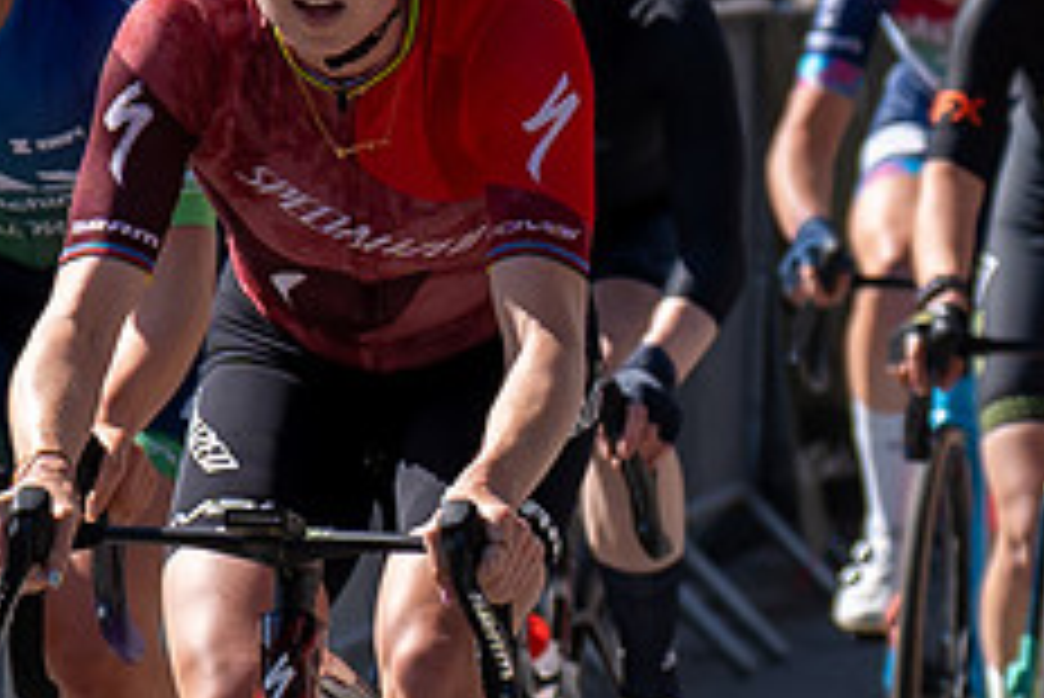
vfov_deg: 2.4
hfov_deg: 3.6
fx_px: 16801
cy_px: 90
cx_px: -331
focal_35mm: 579
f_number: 3.5
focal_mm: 75
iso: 100
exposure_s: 1/1000
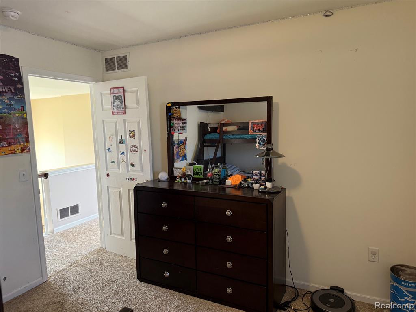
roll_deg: +0.2
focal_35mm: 24
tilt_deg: -5.2
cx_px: 208
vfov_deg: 56.8
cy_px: 156
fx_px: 288
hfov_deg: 71.6
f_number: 1.78
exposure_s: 1/60
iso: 320
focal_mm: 6.76
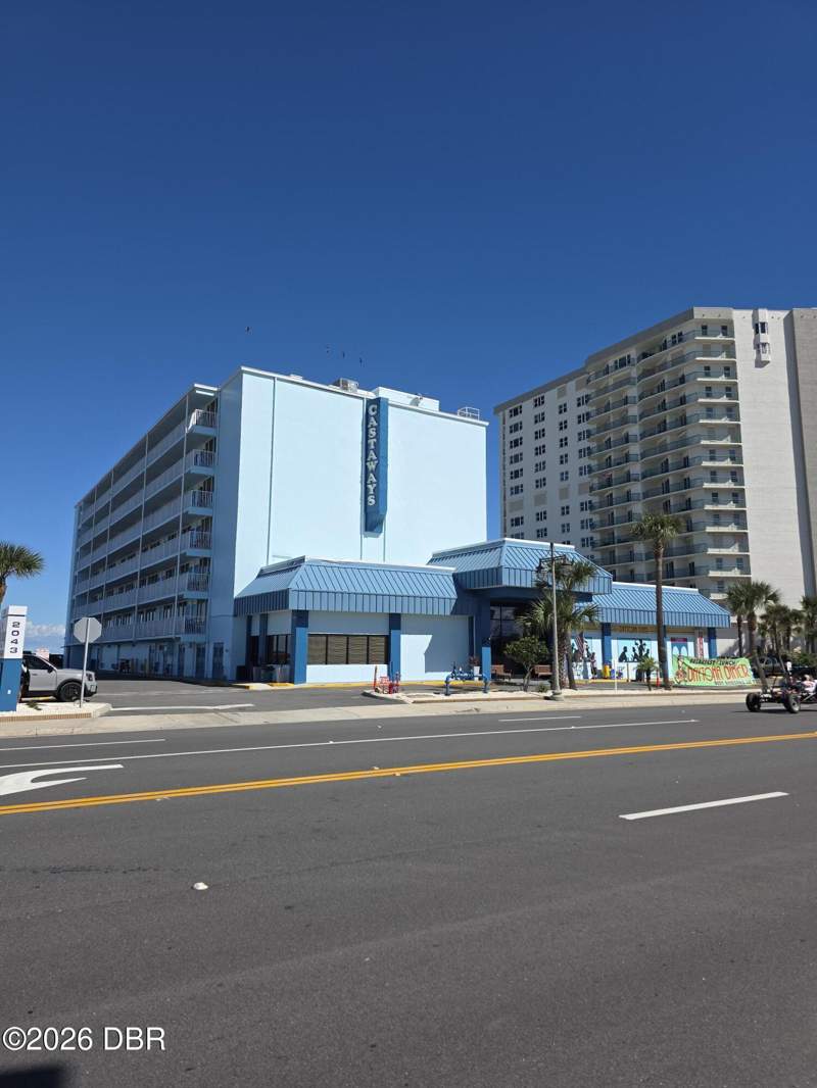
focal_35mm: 23
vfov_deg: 73.9
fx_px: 723
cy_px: 544
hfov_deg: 58.9
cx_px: 408
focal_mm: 6.3
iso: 12
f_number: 1.7
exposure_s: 1/1314
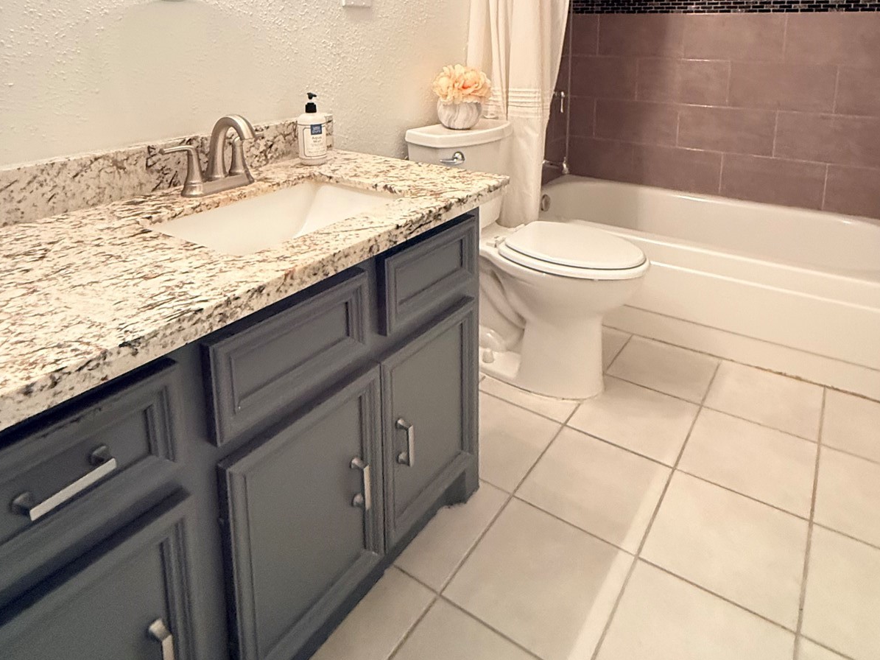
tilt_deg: -9.5
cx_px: 466
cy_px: 137
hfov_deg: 71.5
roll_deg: -0.1
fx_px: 610
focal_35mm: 24
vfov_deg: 53.3
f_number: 2.2
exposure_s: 1/60
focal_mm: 2.22
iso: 640
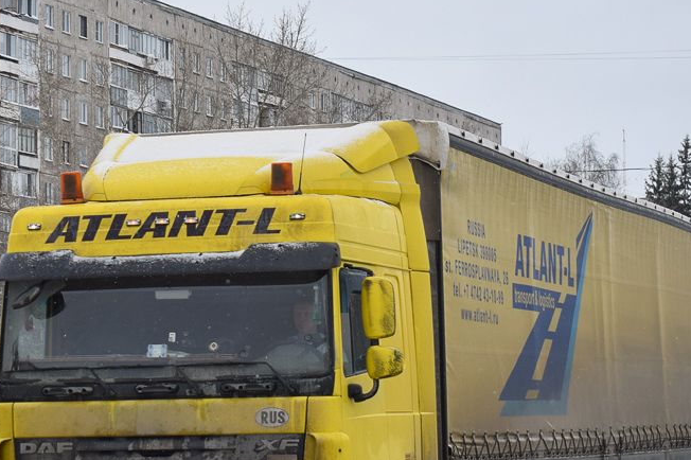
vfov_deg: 11.8
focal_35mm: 116
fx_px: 2225
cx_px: 247
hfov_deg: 17.6
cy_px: 328
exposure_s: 1/500
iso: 200
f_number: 5.6
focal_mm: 42
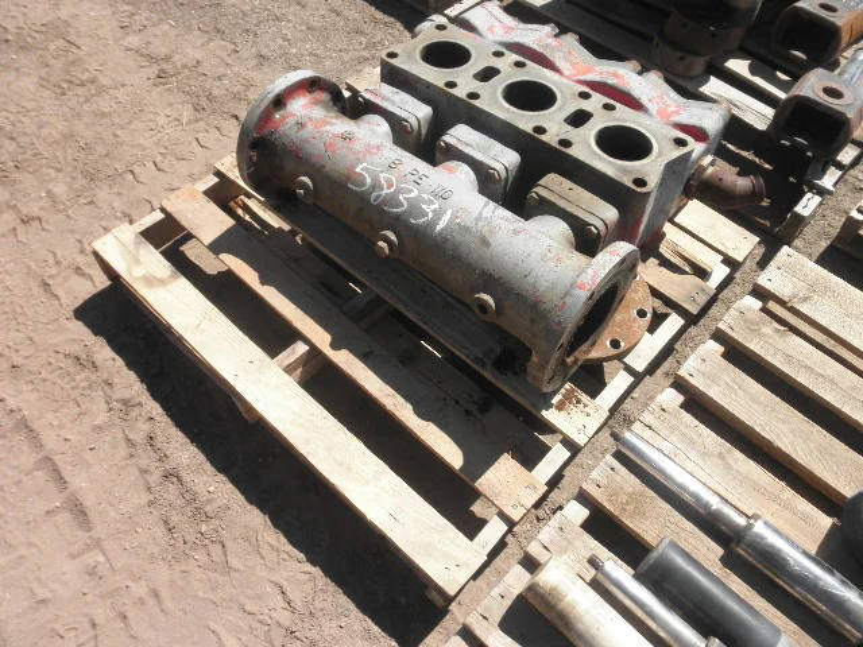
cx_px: 432
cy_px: 324
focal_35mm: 28
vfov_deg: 49.7
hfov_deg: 63.4
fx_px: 698
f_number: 8.5
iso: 64
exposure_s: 1/100
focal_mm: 5
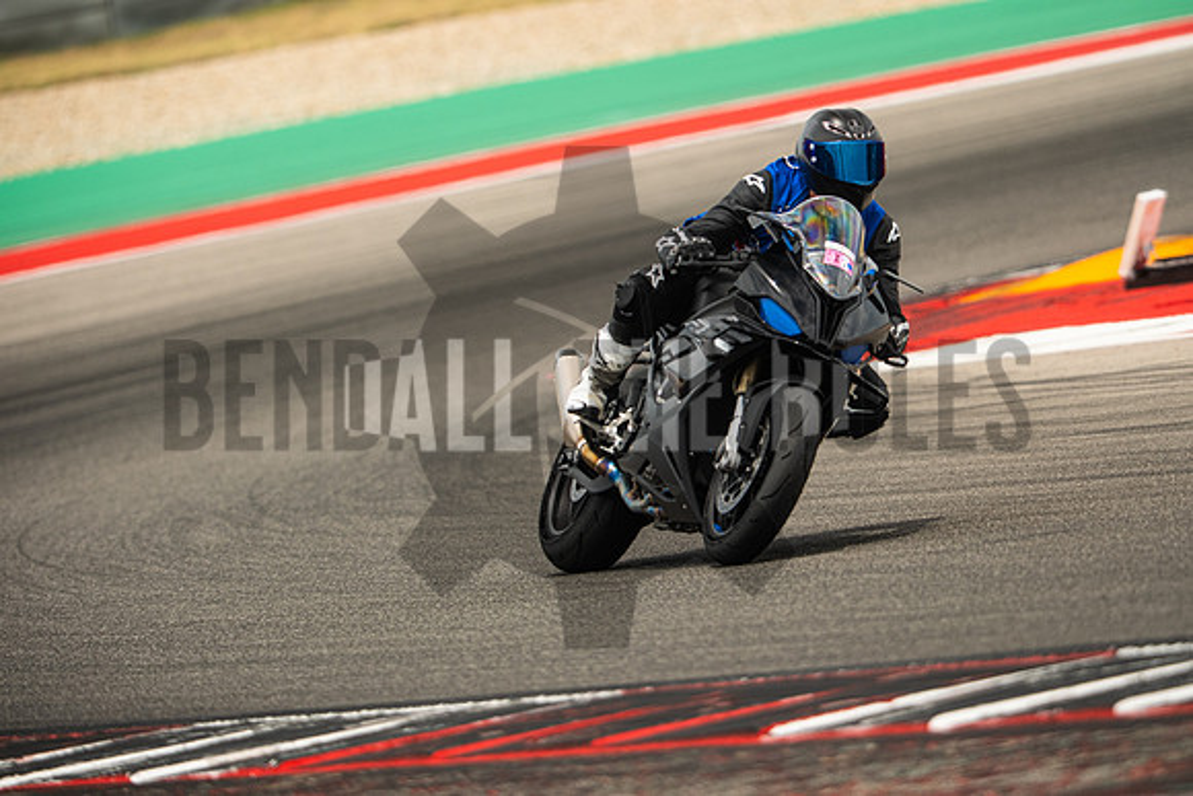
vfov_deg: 3.3
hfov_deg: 4.9
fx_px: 13921
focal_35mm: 420
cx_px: 596
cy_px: 398
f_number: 2.8
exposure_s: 1/2000
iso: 400
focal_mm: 280
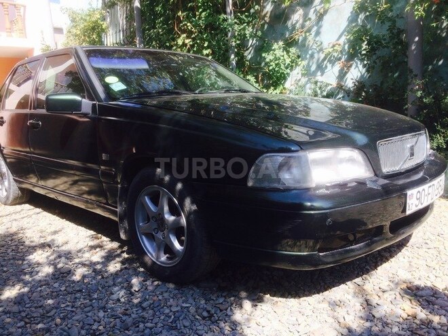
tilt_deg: -11.1
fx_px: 375
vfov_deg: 48.2
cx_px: 224
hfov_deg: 61.7
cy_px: 168
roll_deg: +4.5
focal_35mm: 29
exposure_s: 1/720
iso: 32
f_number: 2.2
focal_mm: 4.15
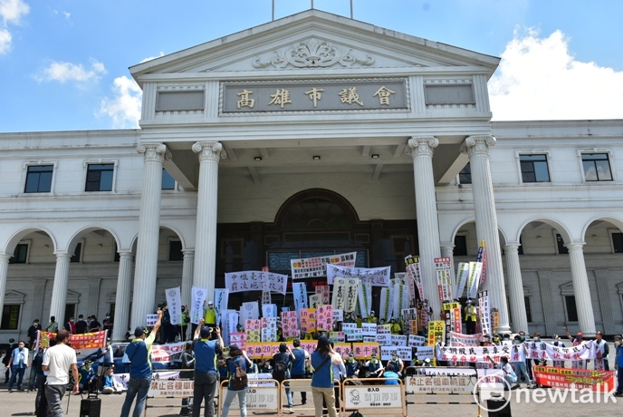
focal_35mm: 27
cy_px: 208
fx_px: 468
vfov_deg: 48.0
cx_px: 312
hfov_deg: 67.3
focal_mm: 18
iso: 360
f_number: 11
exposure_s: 1/500
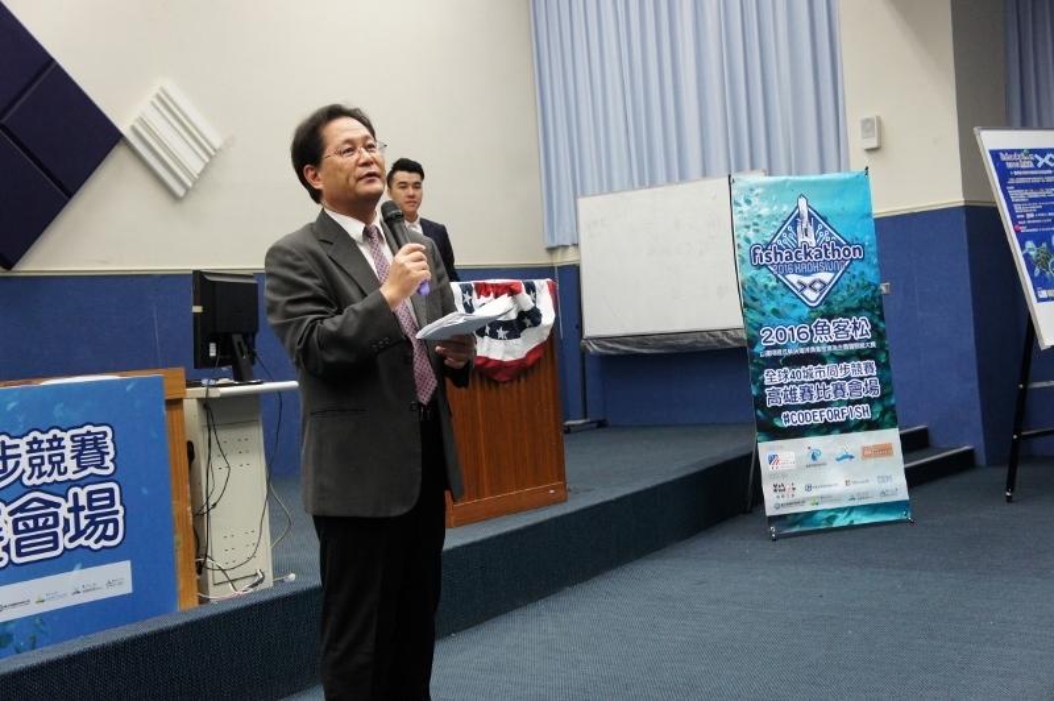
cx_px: 527
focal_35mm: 48
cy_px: 350
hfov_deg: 41.1
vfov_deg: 28.0
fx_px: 1404
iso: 1600
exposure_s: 1/80
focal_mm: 32
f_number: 5.6
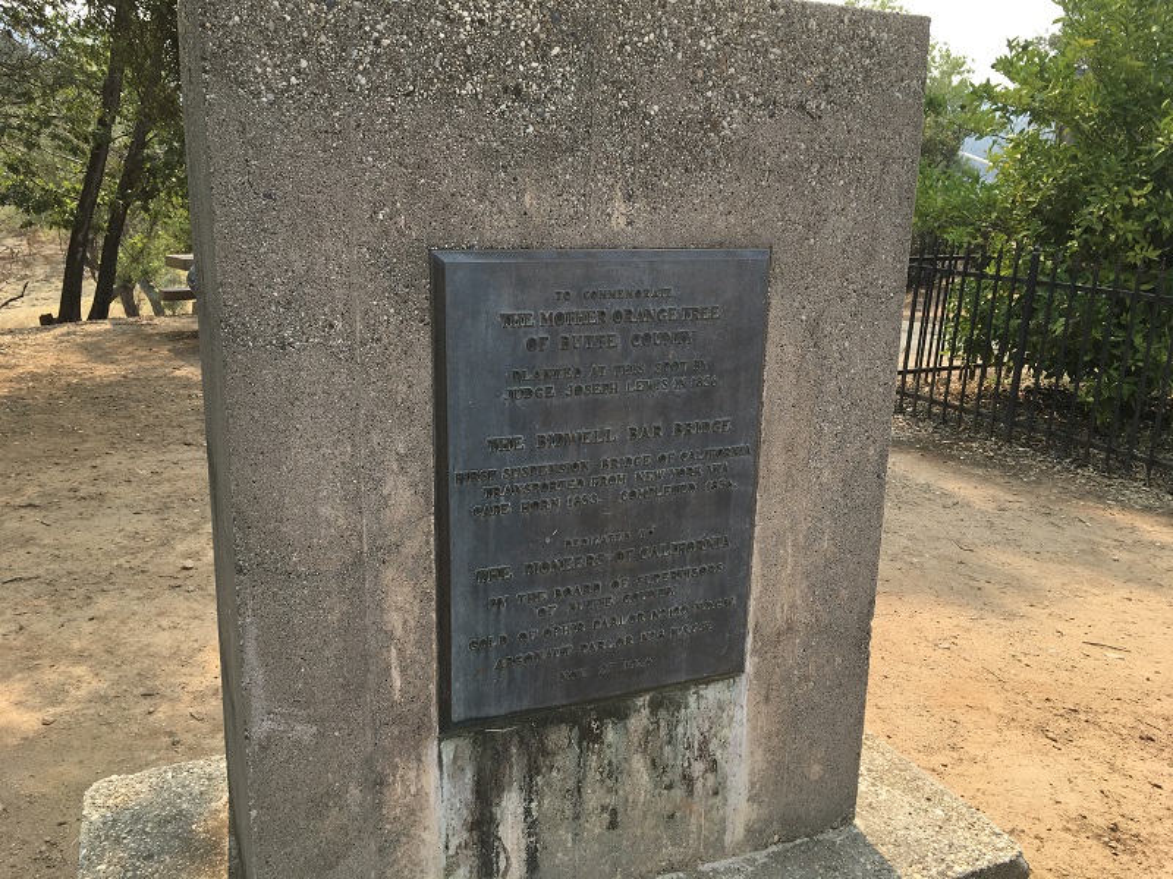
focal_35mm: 29
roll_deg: -0.8
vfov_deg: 48.2
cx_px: 586
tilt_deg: -14.9
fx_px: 983
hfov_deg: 61.7
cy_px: 440
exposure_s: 1/680
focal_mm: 4.15
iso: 25
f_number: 2.2
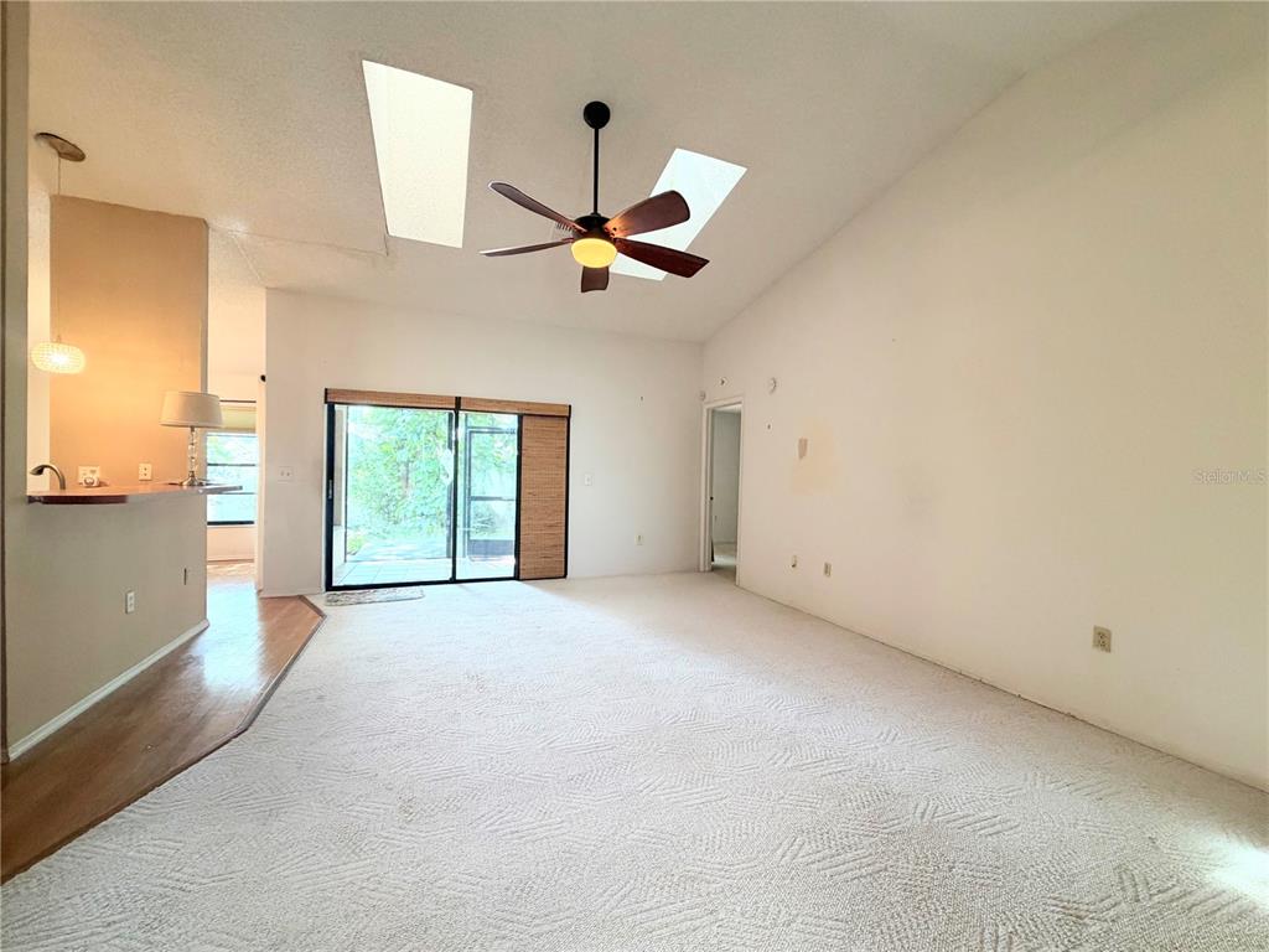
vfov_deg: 85.7
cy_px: 476
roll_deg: -1.4
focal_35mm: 14
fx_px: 513
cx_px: 634
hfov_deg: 102.1
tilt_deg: -0.7
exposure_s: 1/60
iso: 250
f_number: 2.2
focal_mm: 2.22
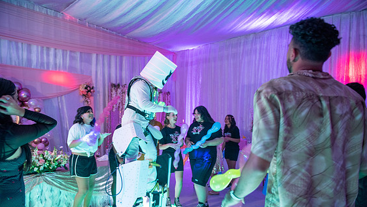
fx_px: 253
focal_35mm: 26
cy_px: 125
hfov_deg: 71.9
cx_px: 183
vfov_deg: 44.2
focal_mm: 24
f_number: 3.2
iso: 1250
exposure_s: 1/60
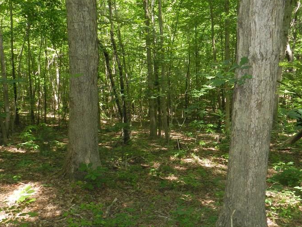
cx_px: 148
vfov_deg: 40.7
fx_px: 305
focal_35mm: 35
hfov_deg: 52.6
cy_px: 101
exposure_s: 1/100
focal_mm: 4
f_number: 3.4
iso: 160
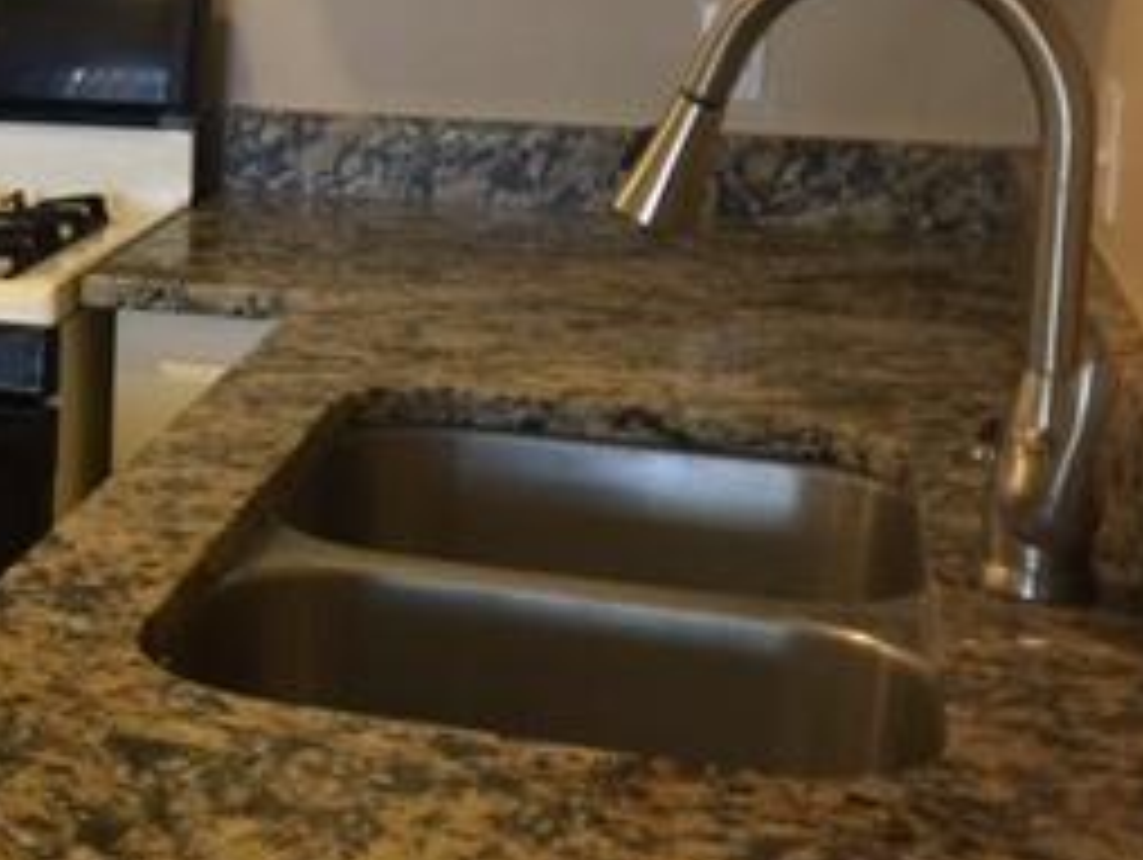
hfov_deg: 24.5
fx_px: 2413
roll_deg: +0.1
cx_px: -171
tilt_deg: -11.2
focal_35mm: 73
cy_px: 243
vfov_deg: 20.1
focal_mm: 4.15
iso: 80
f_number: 2.2
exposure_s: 1/15
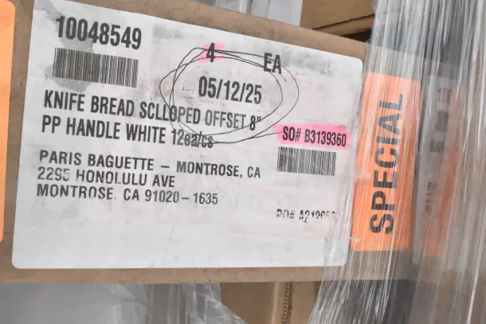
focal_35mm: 39
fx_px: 527
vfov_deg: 34.2
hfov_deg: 49.5
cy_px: 162
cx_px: 243
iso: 6400
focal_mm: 26
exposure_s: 1/2000
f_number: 18
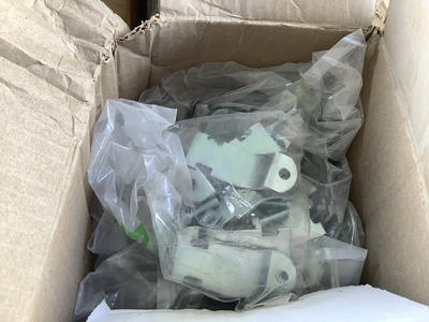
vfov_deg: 45.4
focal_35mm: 31
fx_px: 384
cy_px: 161
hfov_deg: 58.4
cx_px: 214
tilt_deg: -60.5
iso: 50
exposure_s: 1/60
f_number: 2.4
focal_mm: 3.3
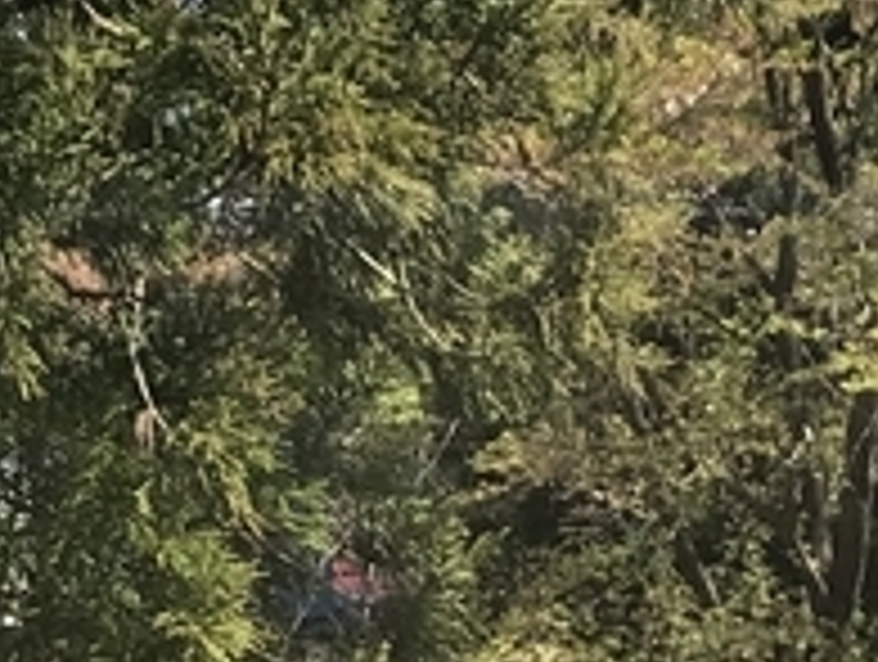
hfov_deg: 11.3
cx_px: 1000
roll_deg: +0.2
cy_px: 734
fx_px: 4371
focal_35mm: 172
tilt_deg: -3.9
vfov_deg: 8.6
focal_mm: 3.99
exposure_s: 1/894
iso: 20
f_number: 1.8
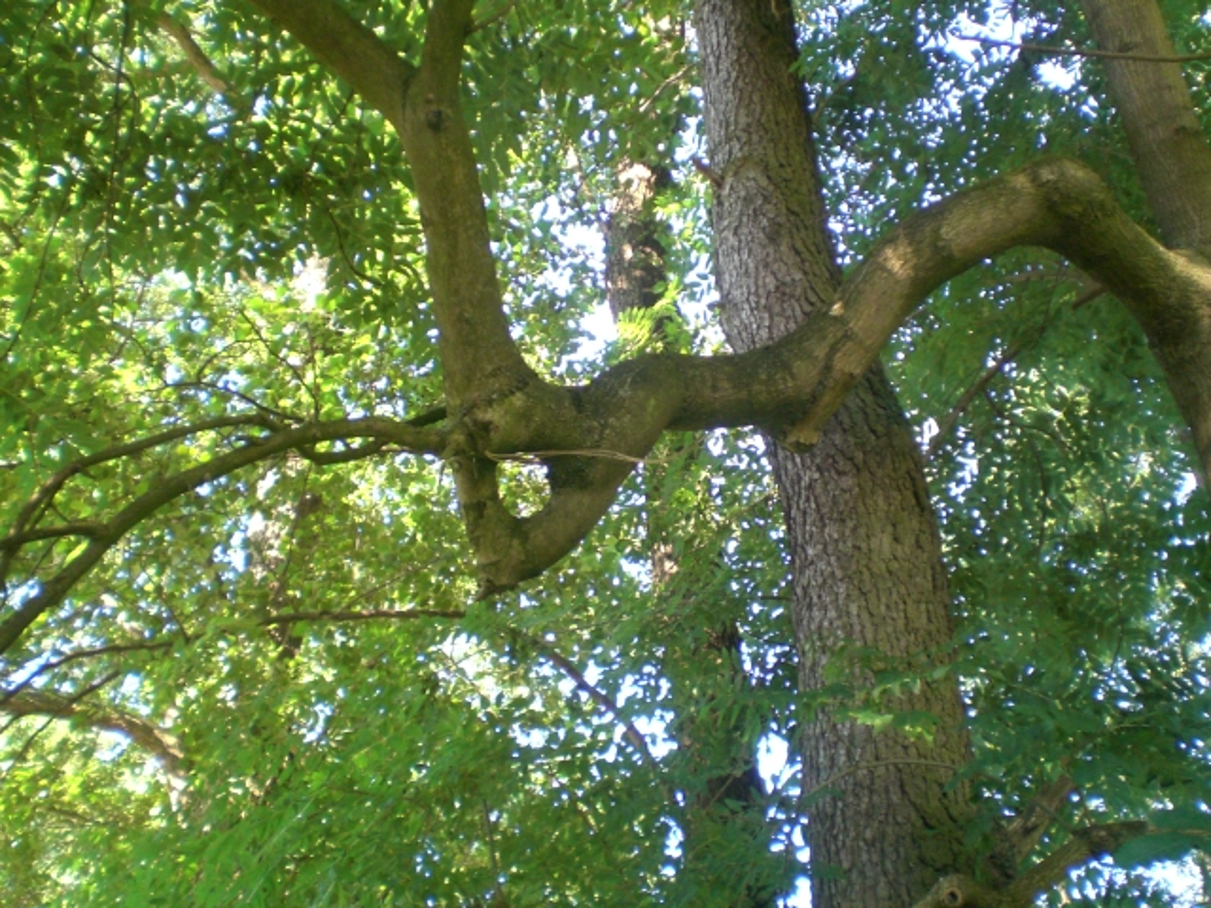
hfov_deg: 49.0
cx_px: 606
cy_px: 454
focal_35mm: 38
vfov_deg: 37.7
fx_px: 1329
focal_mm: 6.3
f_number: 3.1
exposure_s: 1/80
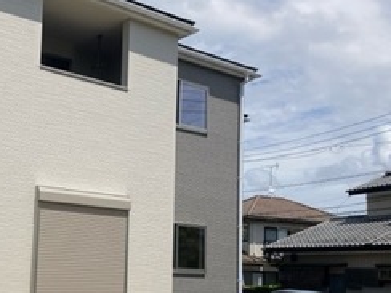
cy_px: 210
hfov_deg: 34.7
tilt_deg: +7.1
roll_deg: -0.9
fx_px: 621
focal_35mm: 55
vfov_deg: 26.3
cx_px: 135
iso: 25
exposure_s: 1/4049
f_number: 1.8
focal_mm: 3.99
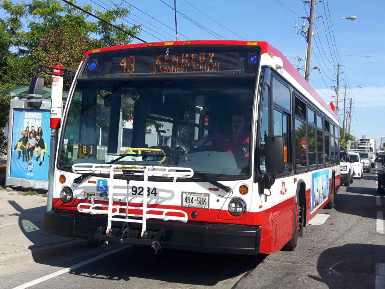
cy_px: 144
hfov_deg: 58.4
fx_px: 345
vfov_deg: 45.4
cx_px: 192
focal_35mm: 31
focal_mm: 3.7
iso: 40
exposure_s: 1/1088
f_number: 1.9
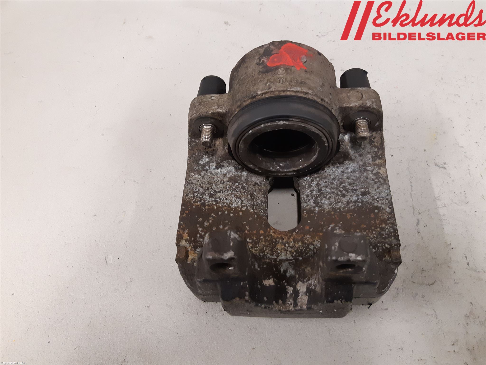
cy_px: 182
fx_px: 365
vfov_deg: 53.1
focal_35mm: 26
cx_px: 243
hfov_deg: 67.3
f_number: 1.7
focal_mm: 3.93
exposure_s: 1/50
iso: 250
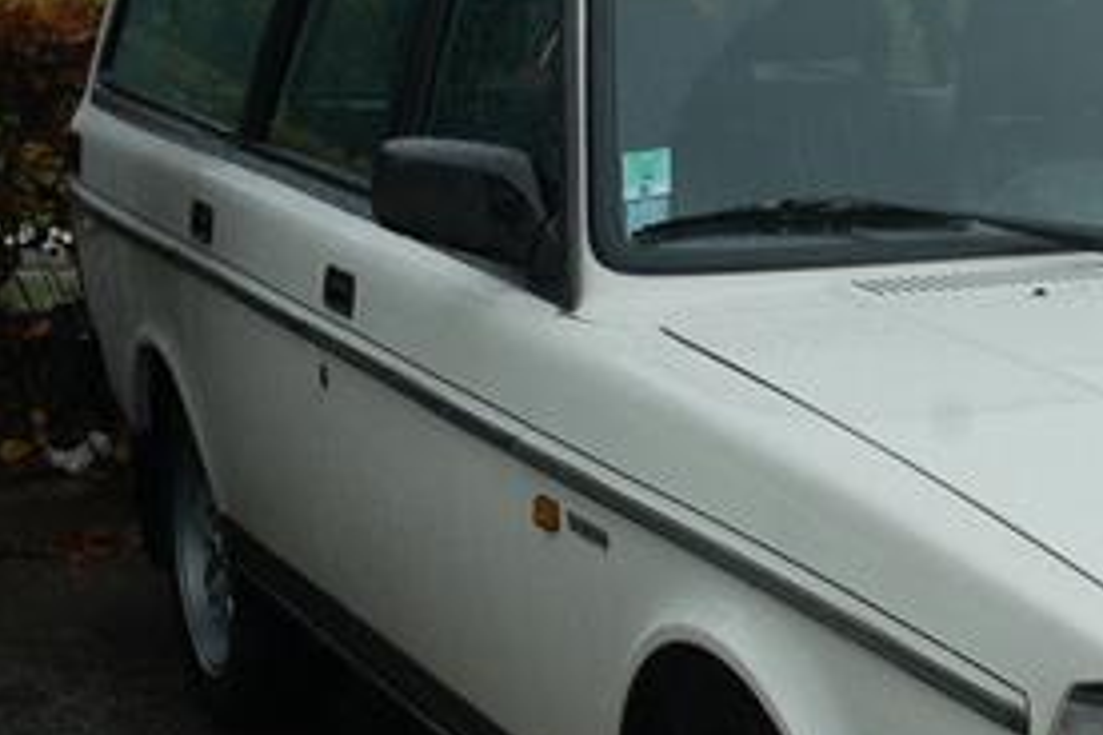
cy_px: 595
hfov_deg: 16.3
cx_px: 1237
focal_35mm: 121
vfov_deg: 11.3
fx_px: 3716
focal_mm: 31
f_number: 6.3
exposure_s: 1/160
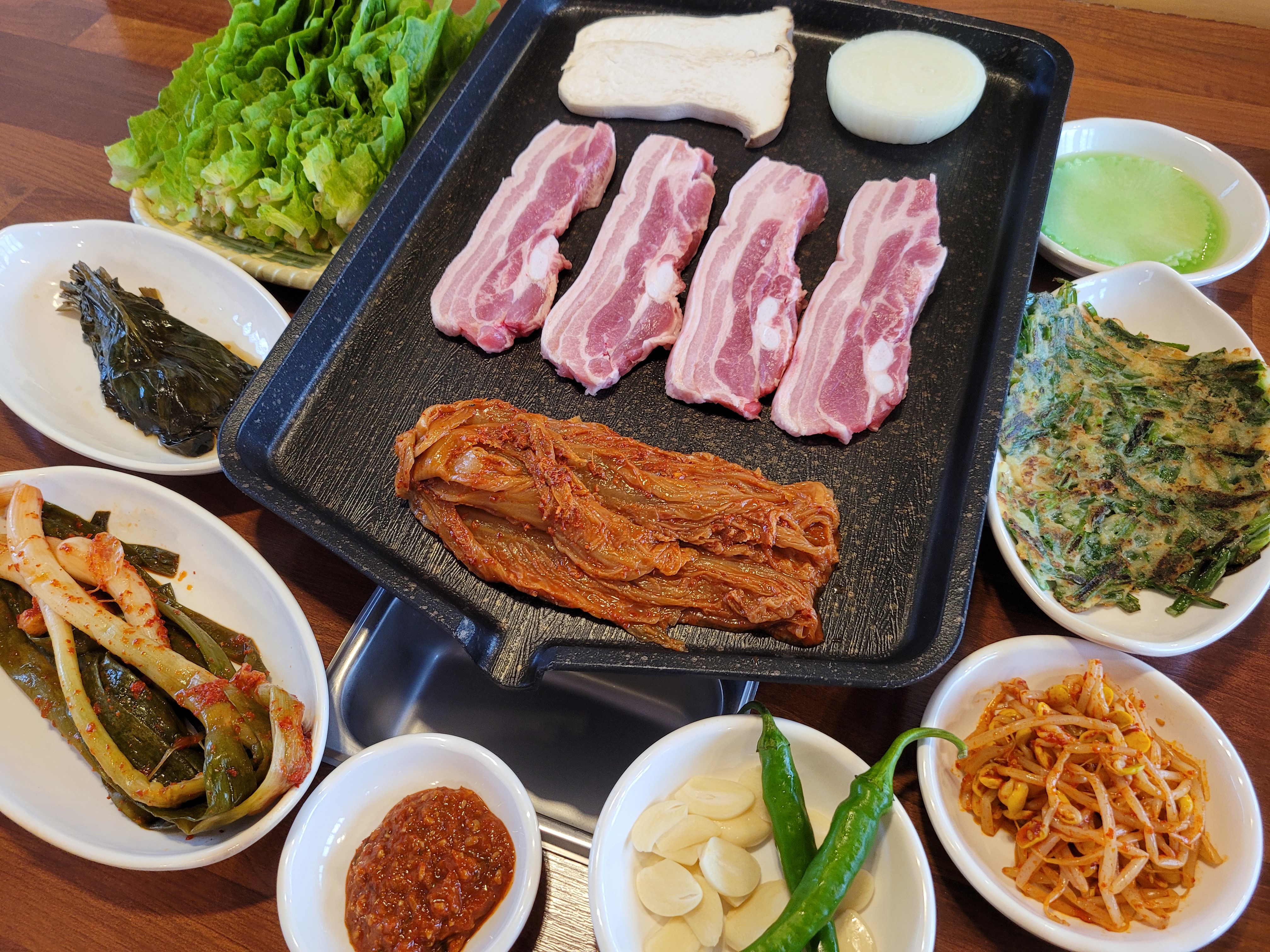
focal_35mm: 26
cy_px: 476
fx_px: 954
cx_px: 635
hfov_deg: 67.3
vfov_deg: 53.1
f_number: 1.8
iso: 250
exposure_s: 1/60
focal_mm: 5.4
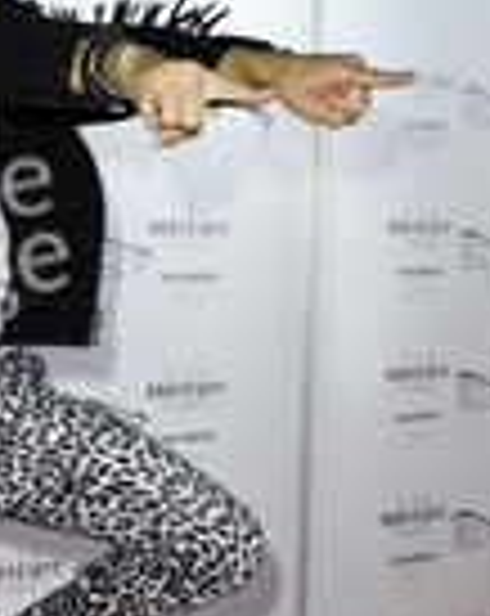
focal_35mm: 96
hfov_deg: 15.6
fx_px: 1746
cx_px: -31
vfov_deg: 19.8
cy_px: 490
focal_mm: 35
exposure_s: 1/160
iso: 640
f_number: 5.6
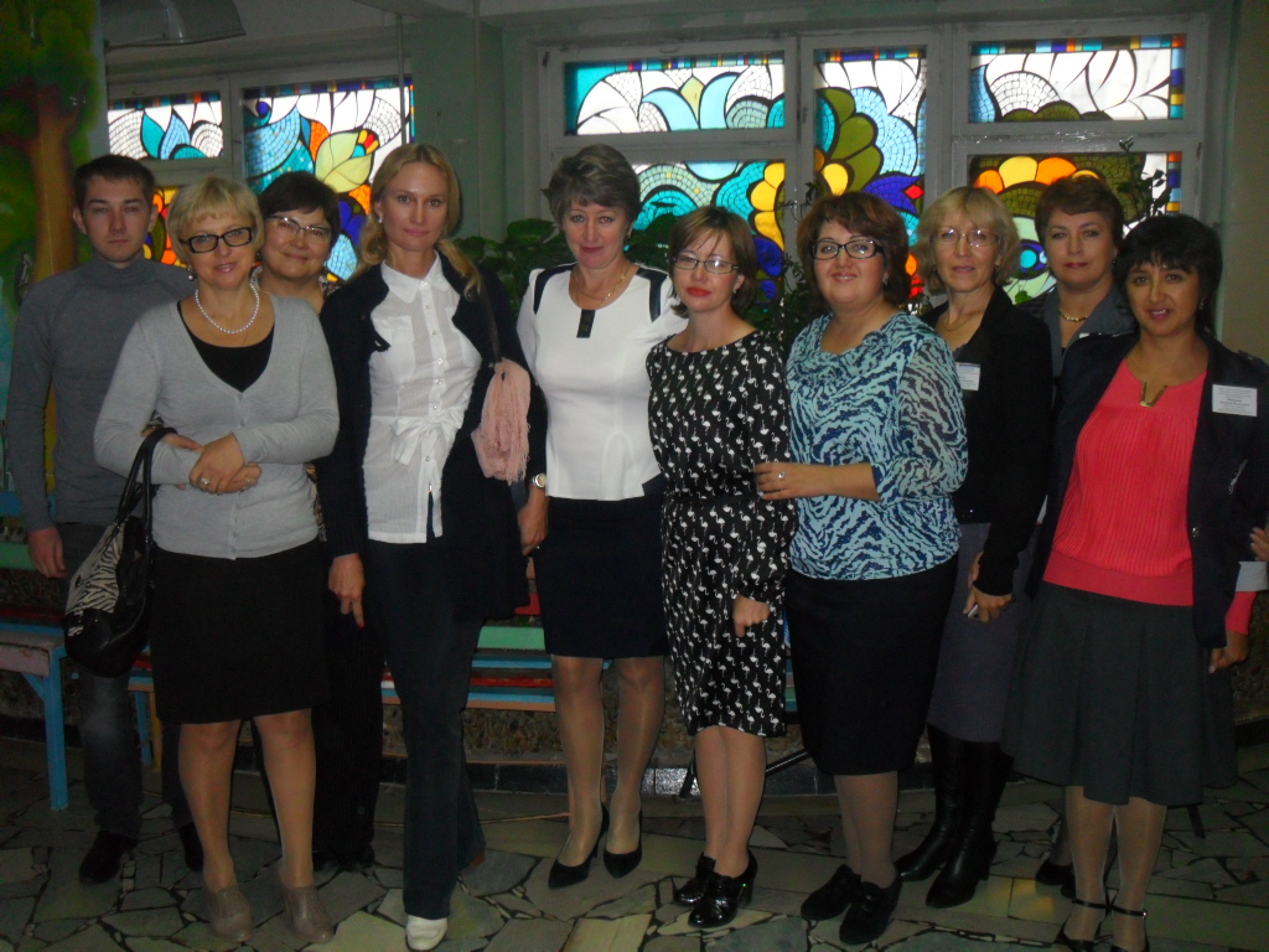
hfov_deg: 52.6
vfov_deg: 40.7
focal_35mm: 35
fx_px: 1283
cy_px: 476
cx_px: 634
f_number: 2.8
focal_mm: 6.2
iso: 200
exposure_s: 1/45
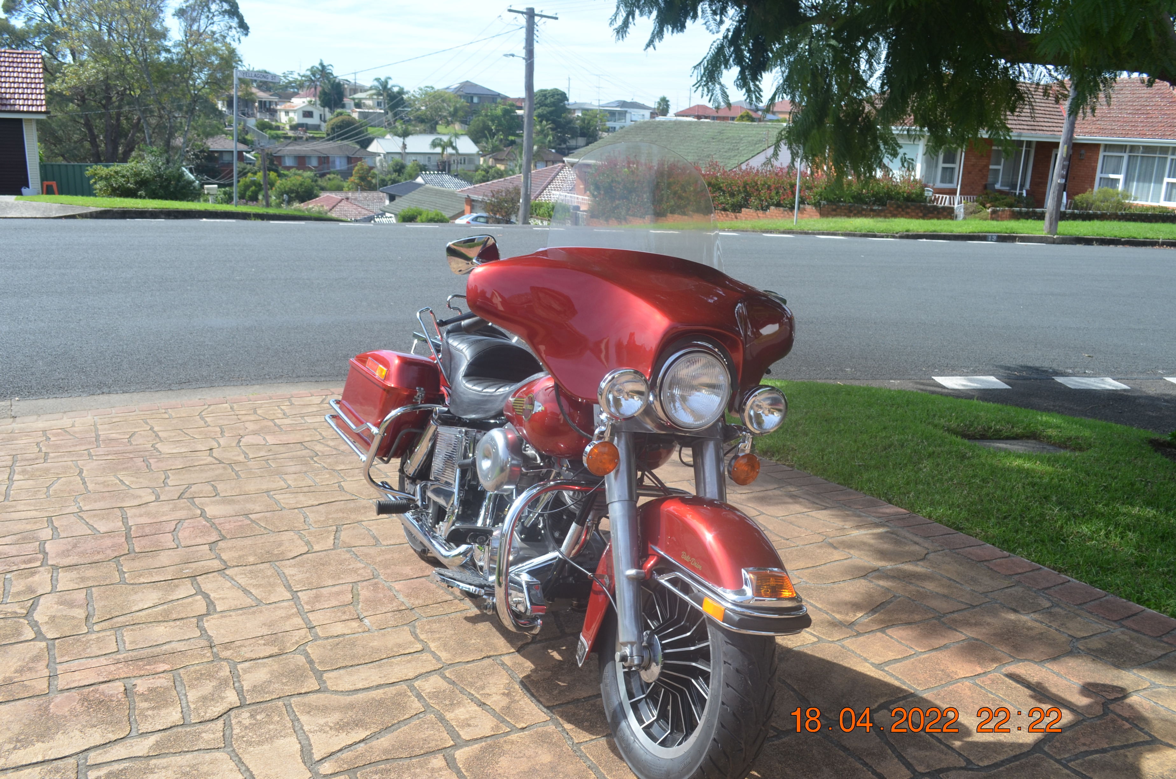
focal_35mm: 30
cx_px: 588
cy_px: 390
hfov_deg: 62.0
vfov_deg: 43.4
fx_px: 978
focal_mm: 20
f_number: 8
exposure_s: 1/250
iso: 200
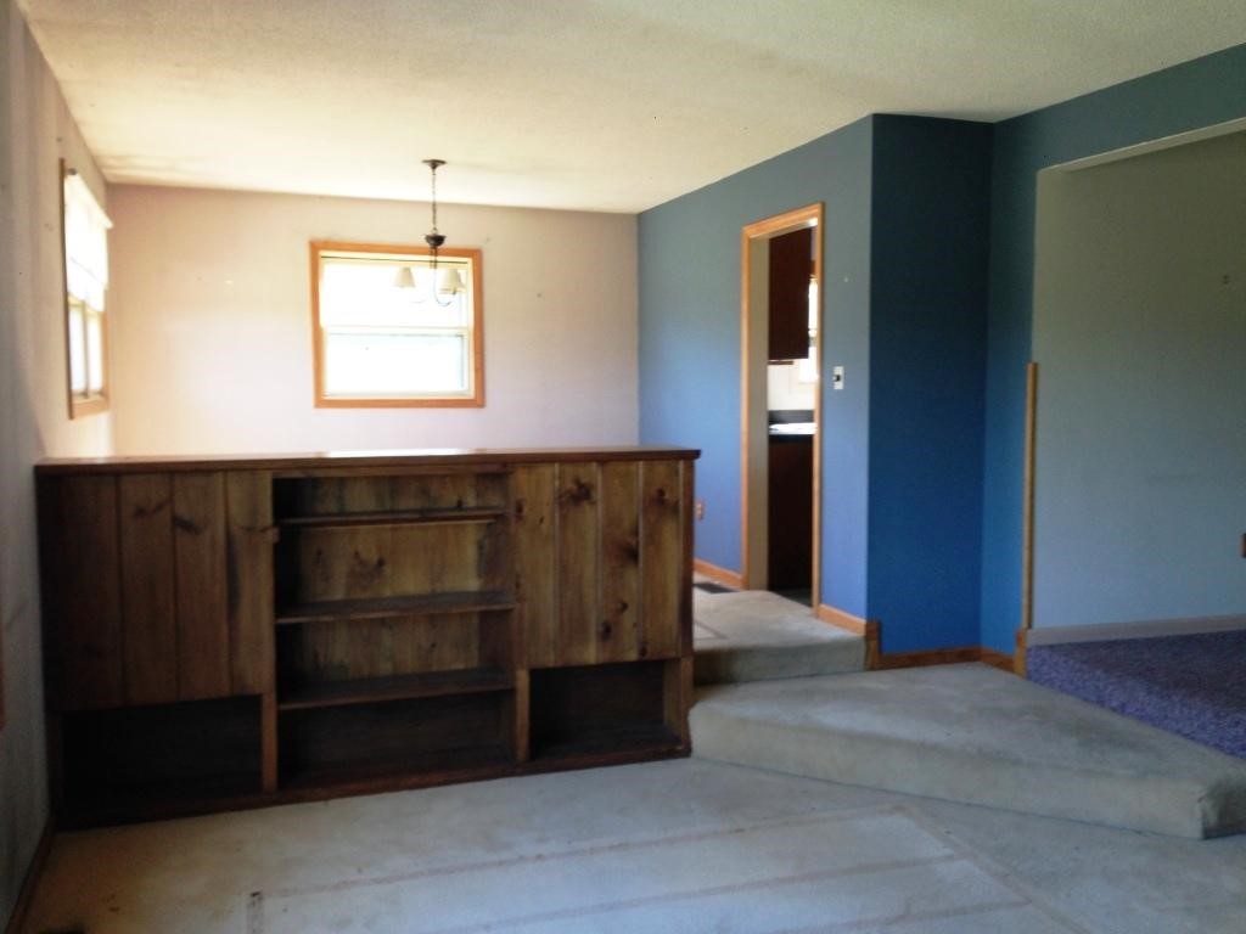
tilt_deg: -3.2
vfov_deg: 42.9
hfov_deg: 55.4
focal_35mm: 33
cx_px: 623
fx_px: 1188
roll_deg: -1.0
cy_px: 467
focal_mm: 4.12
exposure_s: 1/24
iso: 50
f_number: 2.4
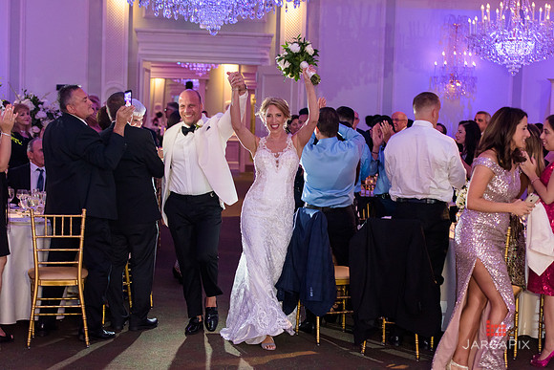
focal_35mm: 70
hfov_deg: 28.8
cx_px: 277
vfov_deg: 19.5
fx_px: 1077
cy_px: 185
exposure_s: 1/125
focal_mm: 70
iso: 1600
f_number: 4
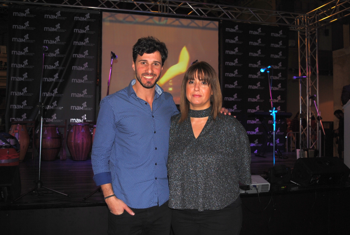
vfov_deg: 38.5
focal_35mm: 34
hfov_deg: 55.0
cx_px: 175
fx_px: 336
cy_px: 118
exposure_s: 1/60
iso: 200
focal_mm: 23
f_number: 3.8
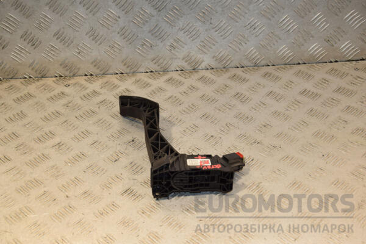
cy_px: 122
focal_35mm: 52
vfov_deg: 25.8
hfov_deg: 37.9
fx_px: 534
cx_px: 183
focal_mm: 35
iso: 800
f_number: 7.1
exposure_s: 1/200
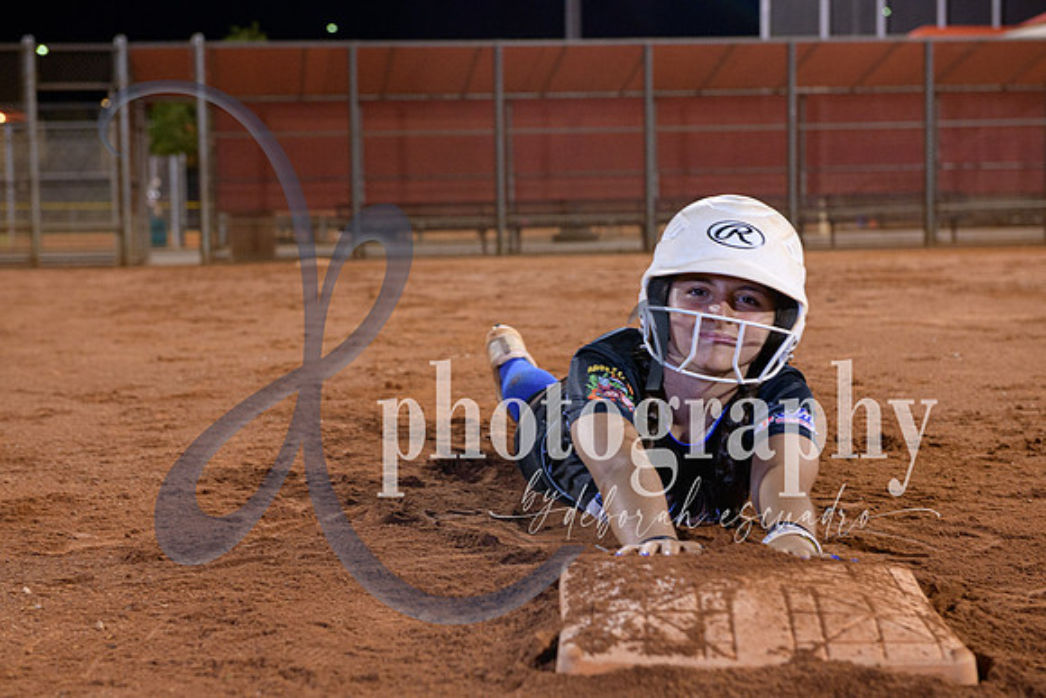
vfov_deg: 19.5
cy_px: 349
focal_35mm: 70
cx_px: 523
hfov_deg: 28.8
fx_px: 2034
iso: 2000
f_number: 5
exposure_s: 1/80
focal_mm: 70
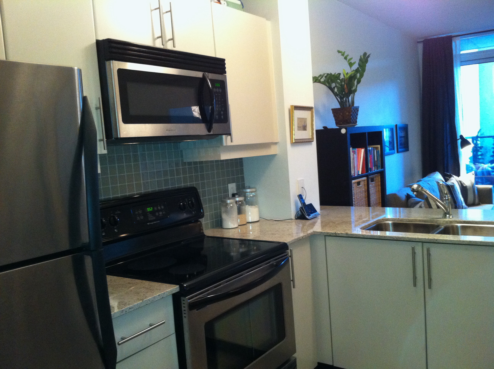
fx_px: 499
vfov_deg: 40.6
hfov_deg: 52.7
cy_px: 184
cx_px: 247
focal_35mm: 35
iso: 400
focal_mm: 3.85
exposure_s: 1/17
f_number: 2.8
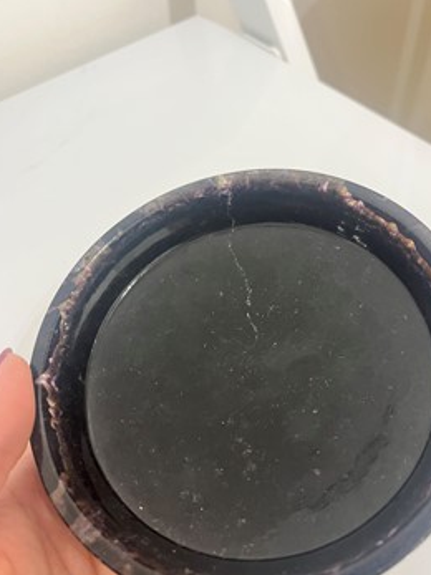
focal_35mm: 30
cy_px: 298
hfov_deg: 46.7
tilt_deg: -53.7
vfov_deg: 60.0
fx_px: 498
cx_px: 239
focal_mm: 5.1
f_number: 1.6
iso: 400
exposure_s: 1/50
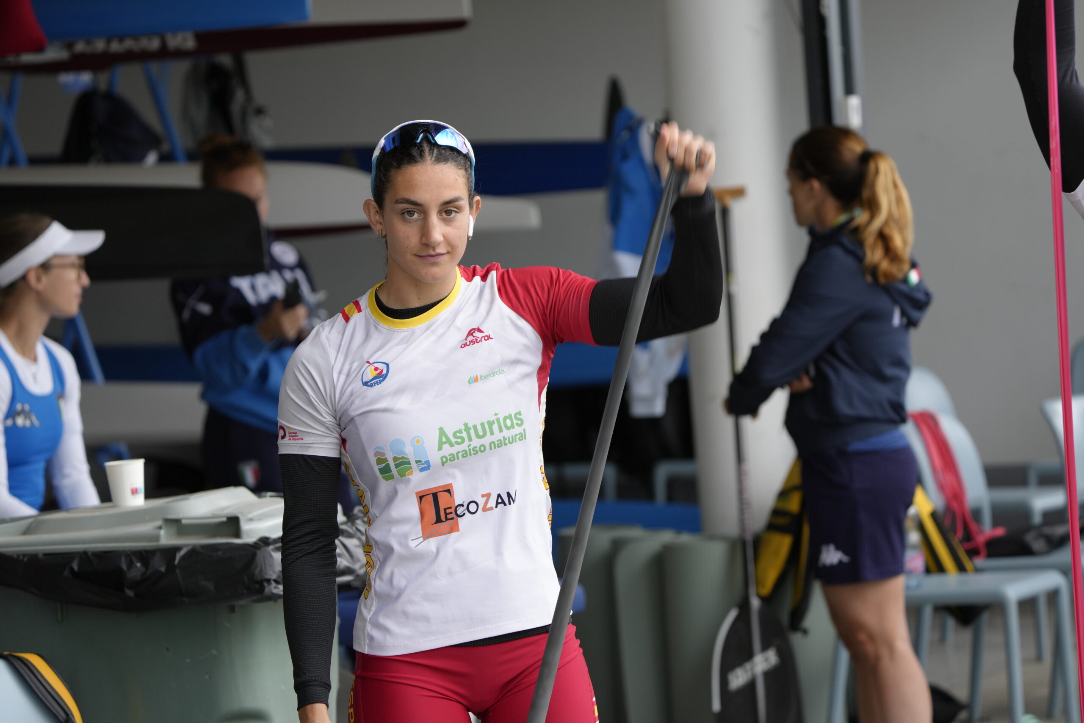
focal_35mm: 200
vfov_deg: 6.9
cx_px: 542
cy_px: 362
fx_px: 6022
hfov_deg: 10.3
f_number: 5.6
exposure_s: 1/200
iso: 500
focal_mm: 200
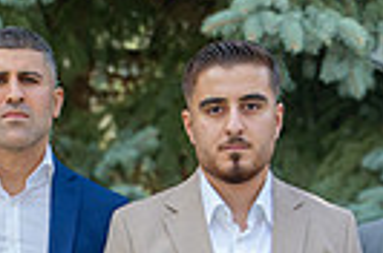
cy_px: 398
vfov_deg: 11.0
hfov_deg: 17.2
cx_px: 69
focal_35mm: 118
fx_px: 1252
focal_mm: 27
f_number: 5
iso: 320
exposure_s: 1/320
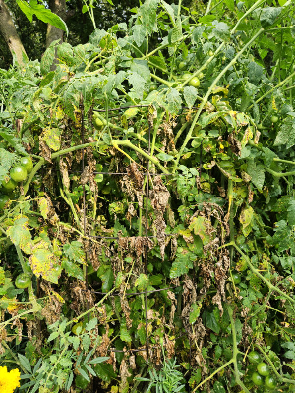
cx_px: 148
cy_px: 196
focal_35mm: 23
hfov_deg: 58.9
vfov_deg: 73.9
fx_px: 261
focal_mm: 5.4
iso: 25
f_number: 1.8
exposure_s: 1/277
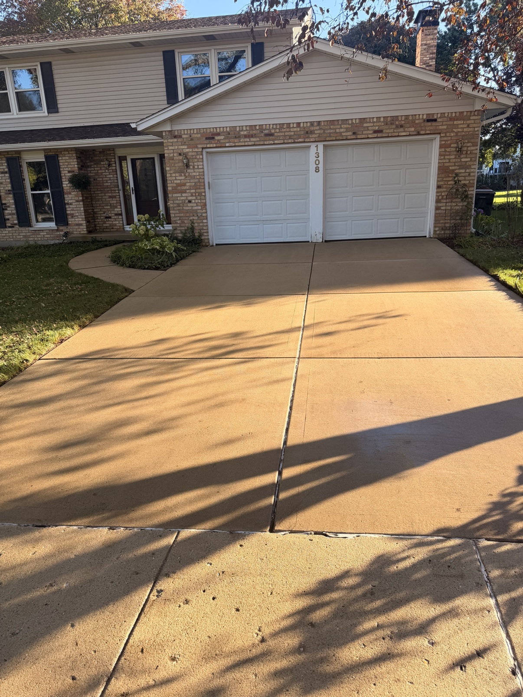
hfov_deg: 56.8
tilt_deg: -15.7
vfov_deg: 71.6
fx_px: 483
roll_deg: +2.0
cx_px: 262
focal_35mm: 24
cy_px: 348
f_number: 1.78
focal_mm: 6.76
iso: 80
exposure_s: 1/878
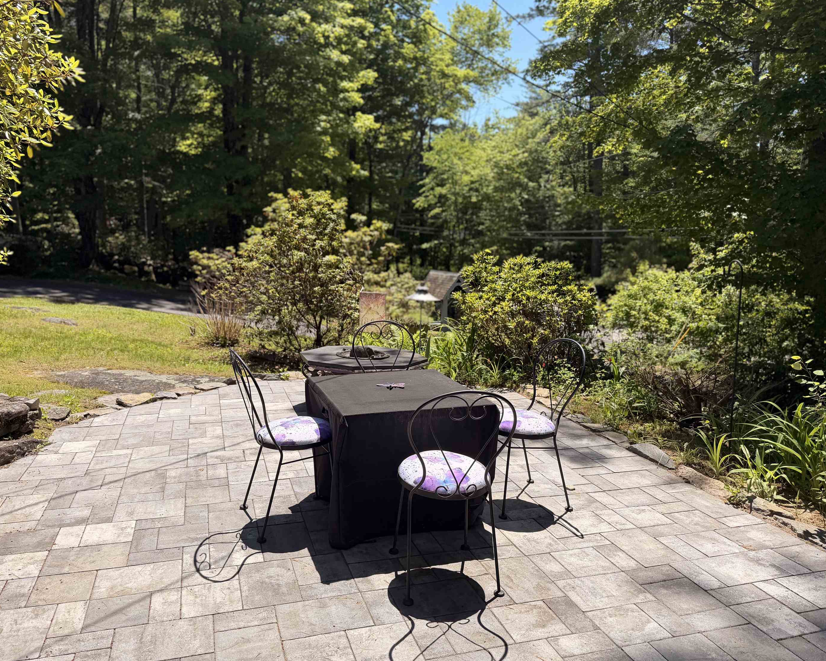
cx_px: 385
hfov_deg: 66.0
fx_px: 636
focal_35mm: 26
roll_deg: +0.7
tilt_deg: -6.1
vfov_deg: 54.9
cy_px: 318
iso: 80
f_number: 1.78
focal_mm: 6.76
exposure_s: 1/3425
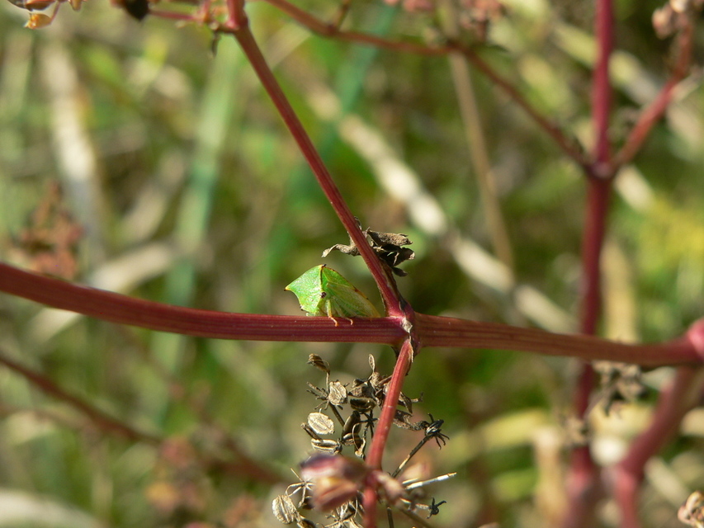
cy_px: 264
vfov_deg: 18.9
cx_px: 352
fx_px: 1587
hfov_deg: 25.0
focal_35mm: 78
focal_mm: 13.1
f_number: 4
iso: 80
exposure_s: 1/250
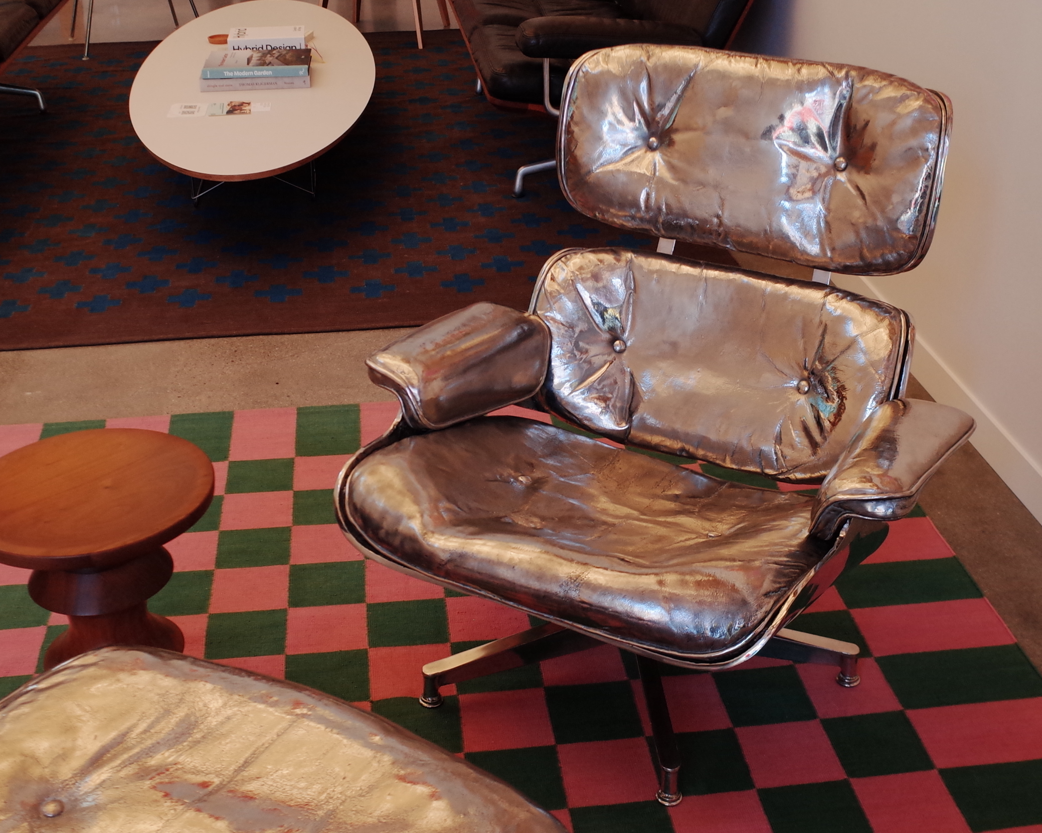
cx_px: 526
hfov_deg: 40.3
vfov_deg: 32.7
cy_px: 380
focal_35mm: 46
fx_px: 1418
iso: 400
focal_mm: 18.3
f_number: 2.8
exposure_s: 1/180
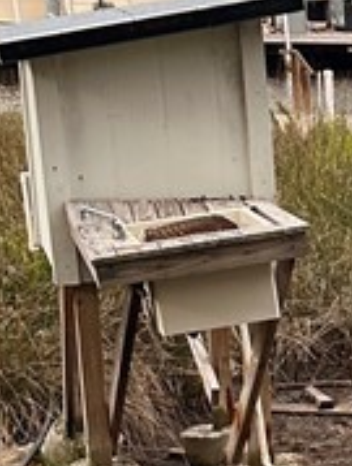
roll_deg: -1.1
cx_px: 691
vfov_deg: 14.0
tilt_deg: -15.6
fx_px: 1851
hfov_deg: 10.1
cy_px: 539
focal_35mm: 137
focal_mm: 6.86
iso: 80
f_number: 1.78
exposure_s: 1/756
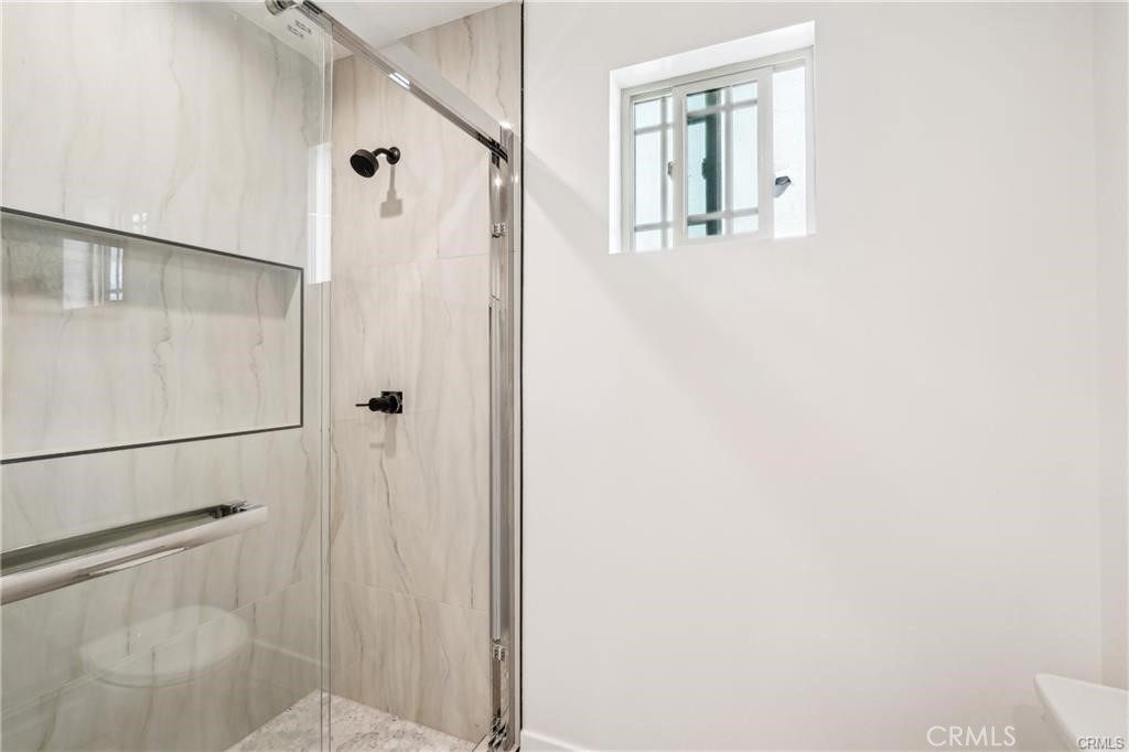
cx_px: 564
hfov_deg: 100.4
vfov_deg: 77.3
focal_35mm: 15
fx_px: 470
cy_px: 376
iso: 160
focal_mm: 10
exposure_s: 1/12
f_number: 8
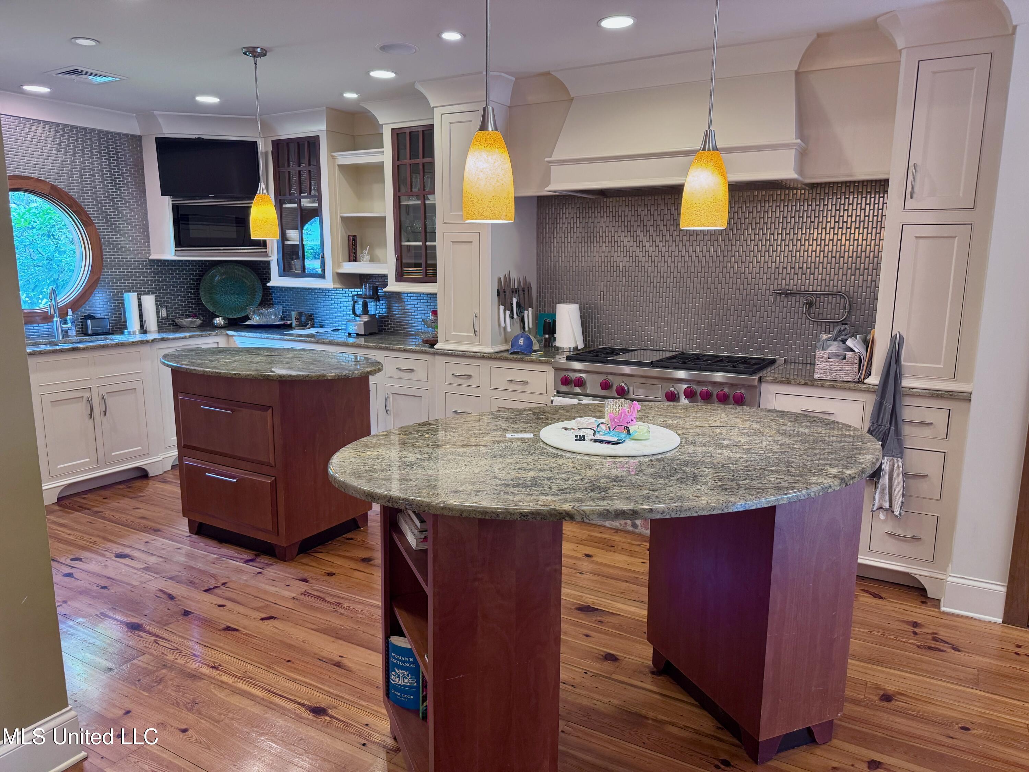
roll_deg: -1.4
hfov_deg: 71.6
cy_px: 386
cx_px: 514
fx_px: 713
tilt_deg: -10.6
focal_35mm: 24
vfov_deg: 56.8
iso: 200
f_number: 1.78
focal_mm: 6.76
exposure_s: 1/60
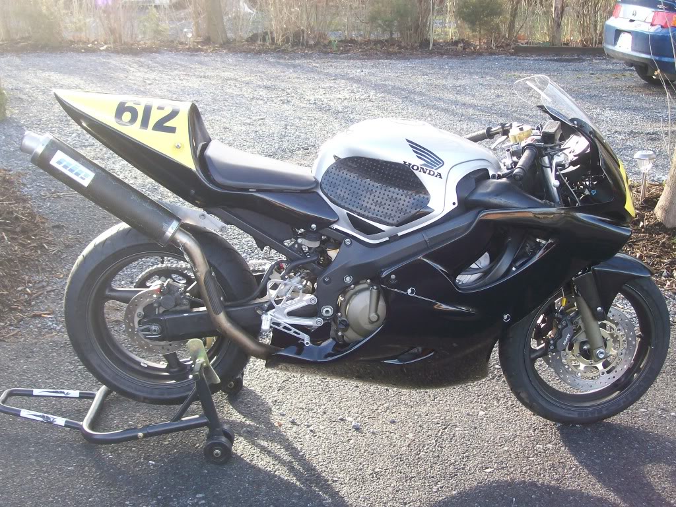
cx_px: 338
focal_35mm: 45
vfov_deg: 32.2
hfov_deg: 42.1
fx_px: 879
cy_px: 254
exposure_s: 1/81.6
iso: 80
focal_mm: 7.6
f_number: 3
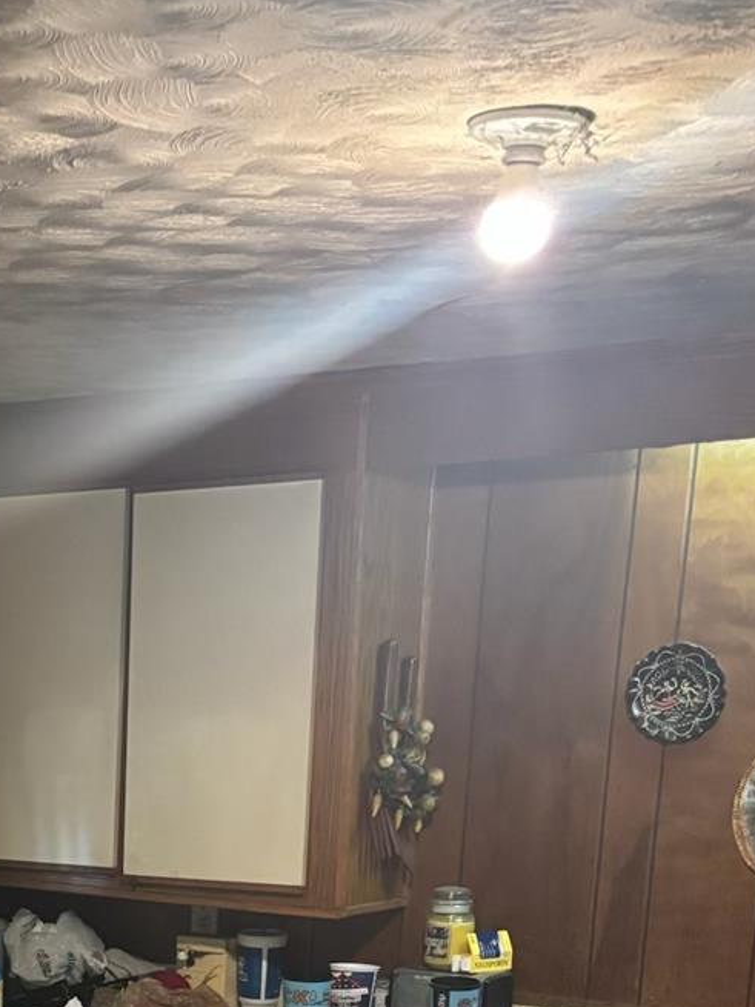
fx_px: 1775
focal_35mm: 61
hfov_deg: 22.6
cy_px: 1125
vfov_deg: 28.6
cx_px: -91
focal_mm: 5.96
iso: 500
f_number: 1.6
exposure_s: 1/40
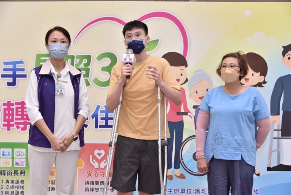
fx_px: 453
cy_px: 98
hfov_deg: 35.6
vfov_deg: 24.2
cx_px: 146
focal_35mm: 56
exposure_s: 1/60
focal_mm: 56
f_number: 4.5
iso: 1400
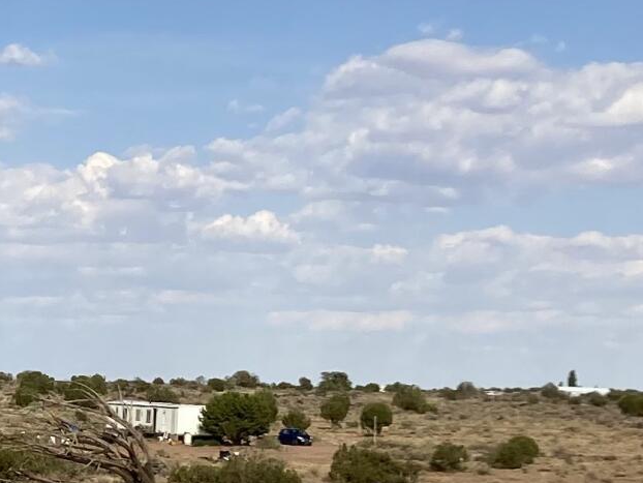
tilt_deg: -1.2
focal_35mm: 135
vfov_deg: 10.9
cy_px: 442
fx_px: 2509
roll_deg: -1.7
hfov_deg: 13.6
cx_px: -369
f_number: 1.8
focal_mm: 3.99
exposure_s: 1/2825
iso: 20
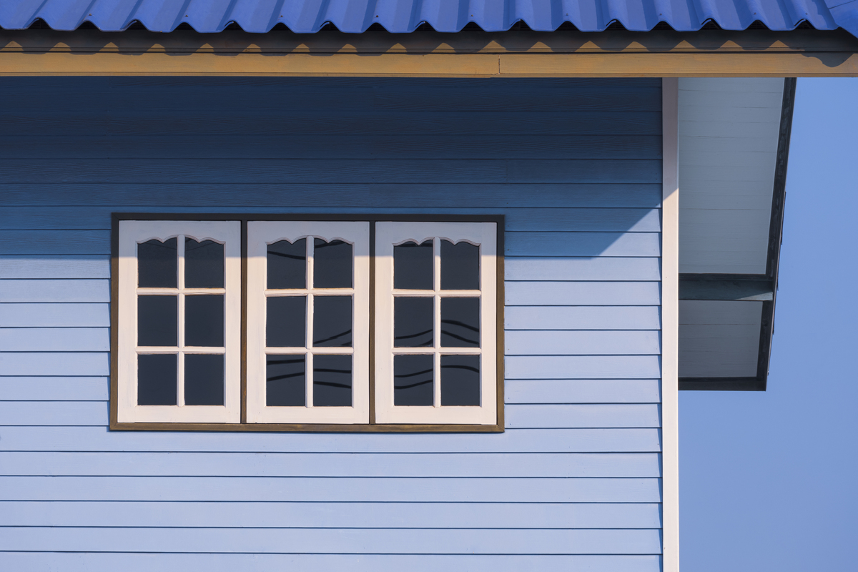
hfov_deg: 11.4
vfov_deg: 7.6
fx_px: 4290
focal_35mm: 180
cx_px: 429
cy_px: 286
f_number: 9
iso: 200
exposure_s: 1/320
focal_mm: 120.6
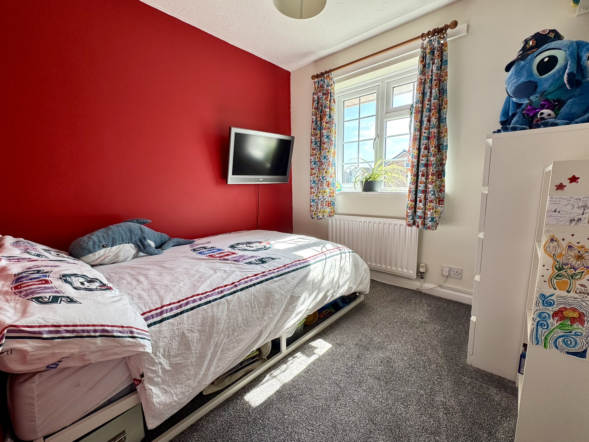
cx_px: 294
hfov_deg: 102.1
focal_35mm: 14
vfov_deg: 85.7
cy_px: 221
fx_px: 238
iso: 40
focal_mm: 2.22
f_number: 2.2
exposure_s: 1/189
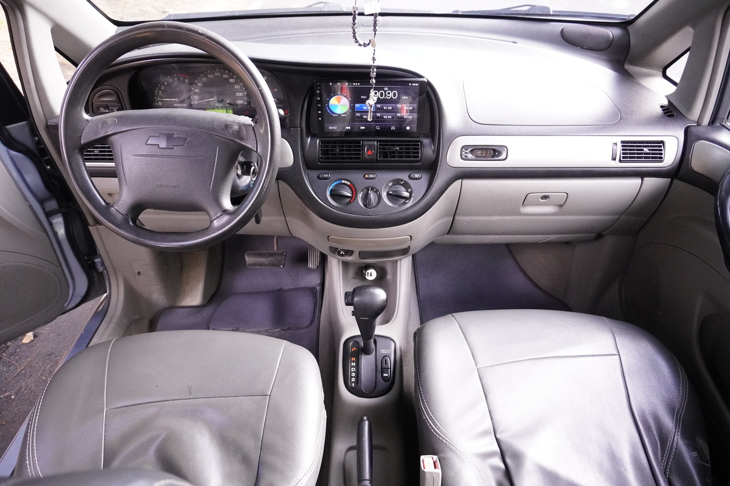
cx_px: 365
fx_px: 547
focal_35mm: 27
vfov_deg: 47.9
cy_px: 243
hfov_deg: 67.4
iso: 6400
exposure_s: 1/250
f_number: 3.5
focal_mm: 18
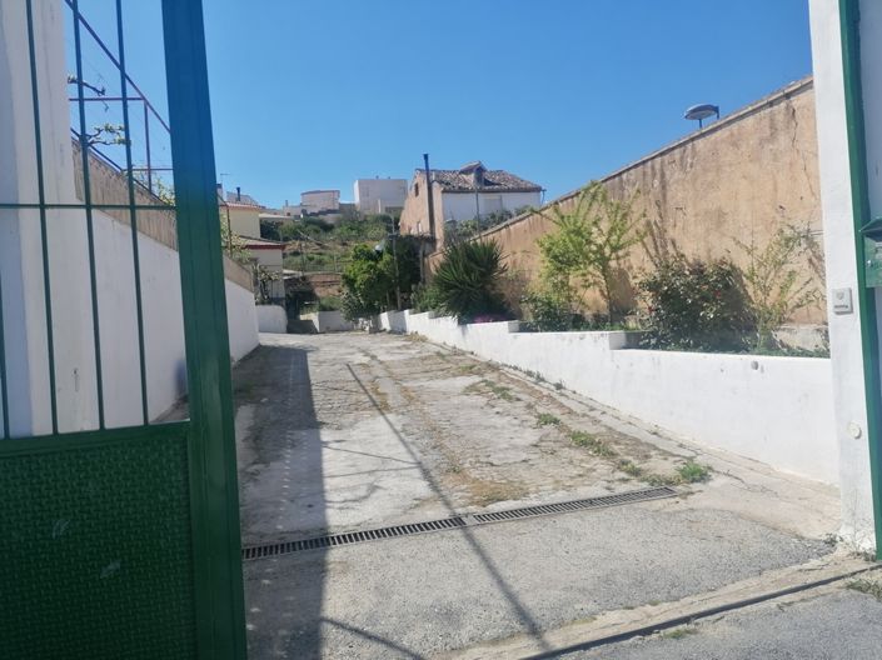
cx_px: 441
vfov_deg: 51.3
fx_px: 688
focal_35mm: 27
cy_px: 330
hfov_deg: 65.3
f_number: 1.8
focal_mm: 4.75
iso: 50
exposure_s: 1/2132
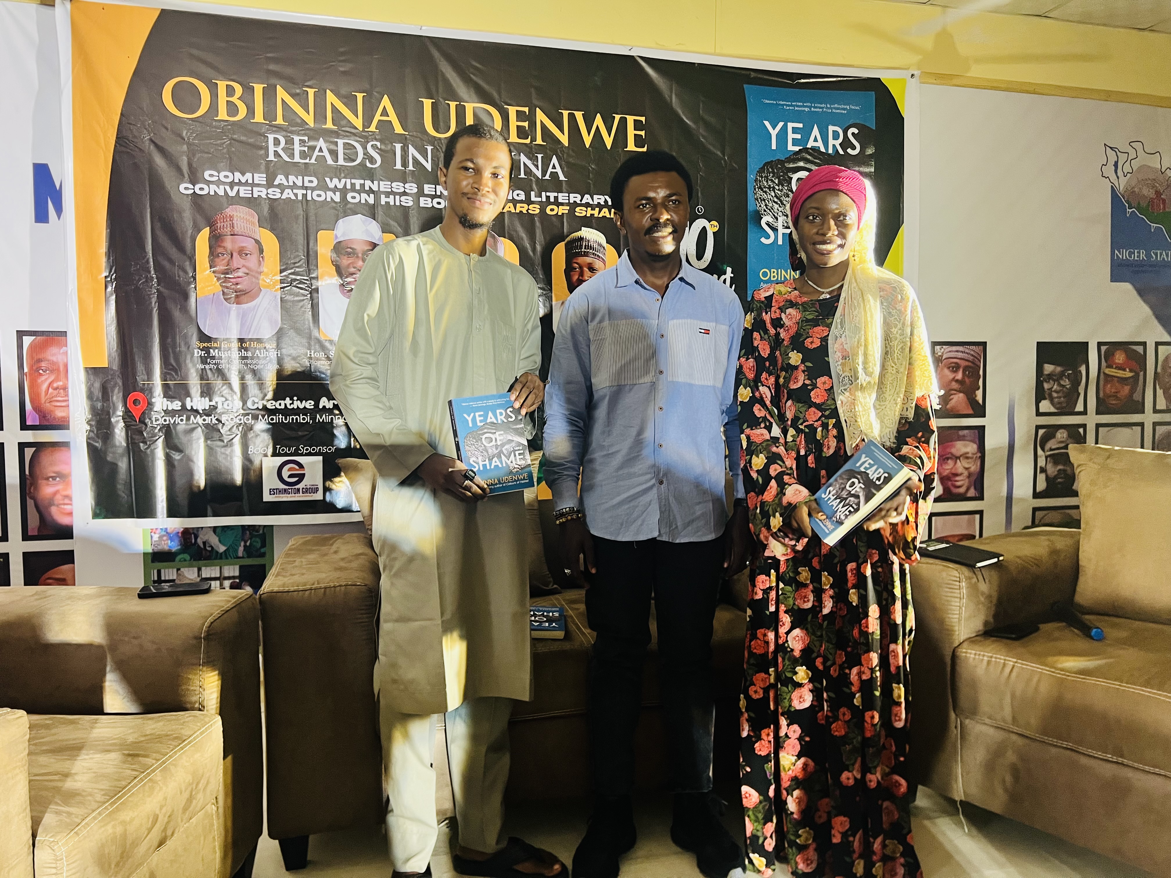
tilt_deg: -2.0
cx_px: 586
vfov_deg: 53.1
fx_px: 880
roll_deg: -1.2
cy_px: 439
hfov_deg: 67.3
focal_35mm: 26
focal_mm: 5.7
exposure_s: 1/72
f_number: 1.5
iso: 125
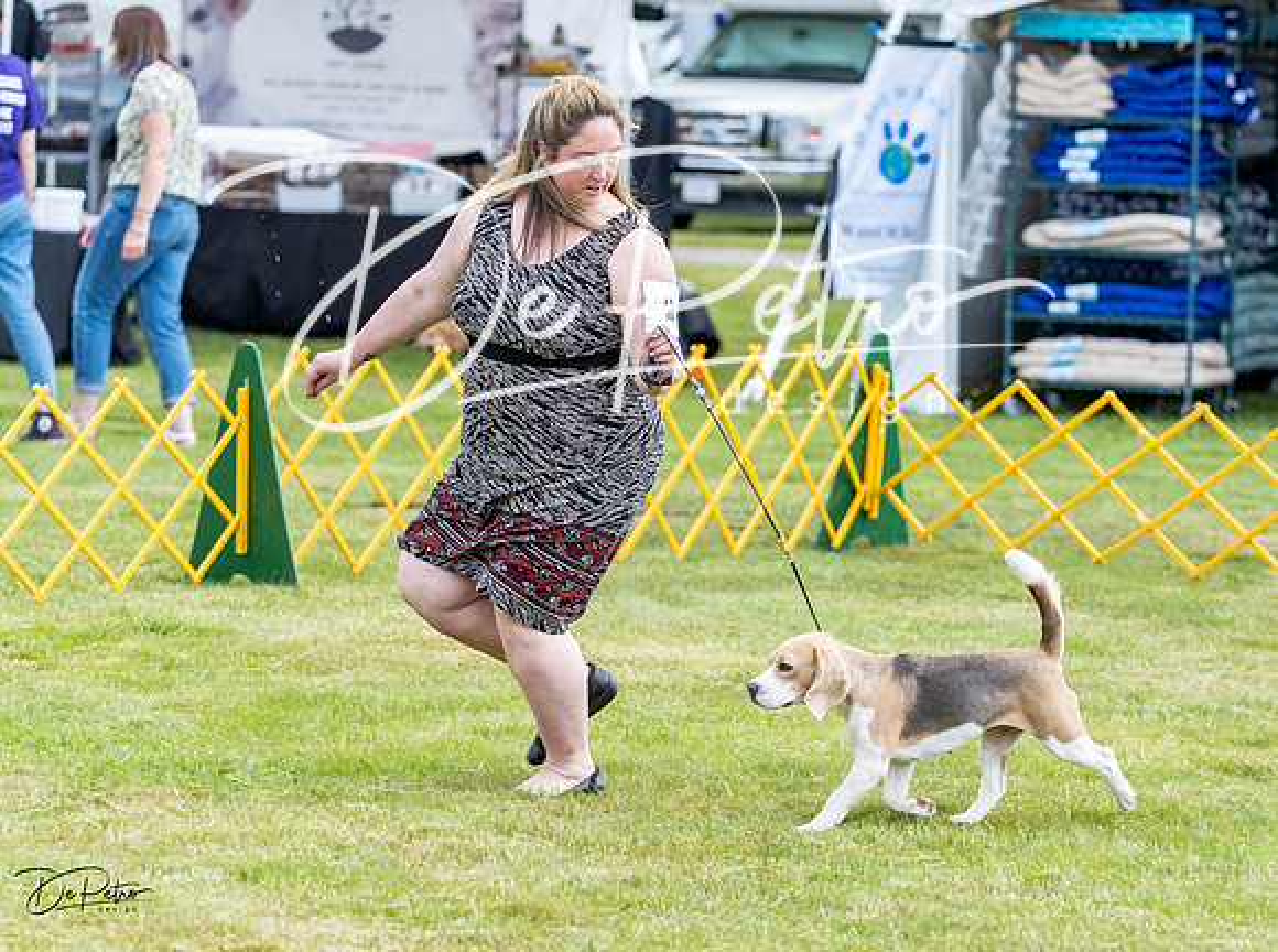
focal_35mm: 172
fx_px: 6320
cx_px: 809
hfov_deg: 11.5
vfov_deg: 8.6
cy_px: 487
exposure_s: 1/640
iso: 400
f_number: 4
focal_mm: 127
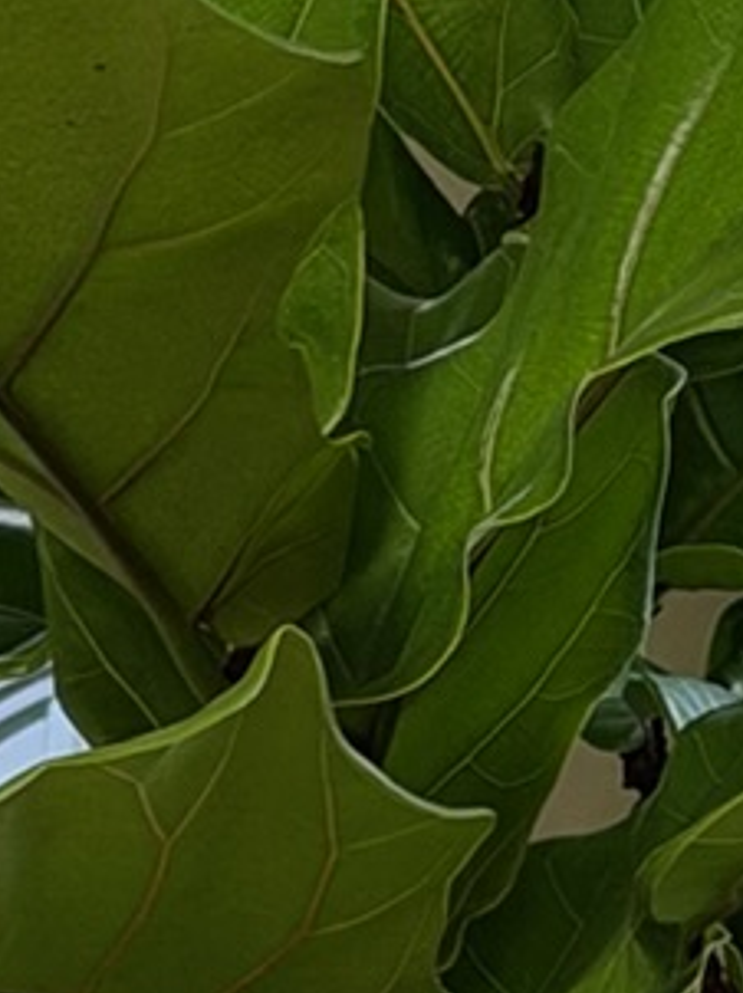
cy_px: 1914
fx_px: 9343
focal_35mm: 326
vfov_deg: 5.9
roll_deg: +2.8
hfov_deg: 4.5
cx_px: 973
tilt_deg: -9.0
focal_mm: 6.76
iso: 200
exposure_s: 1/120
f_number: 1.78
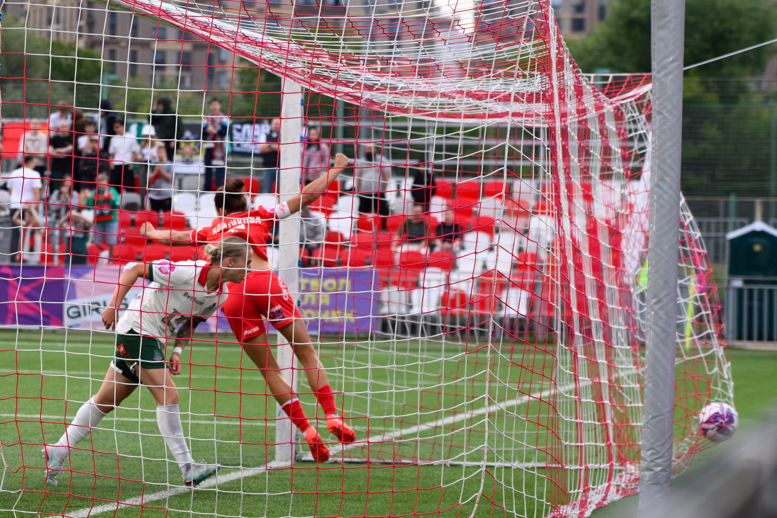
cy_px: 291
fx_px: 3973
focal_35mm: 184
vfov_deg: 7.5
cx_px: 40
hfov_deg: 11.1
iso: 2000
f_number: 4
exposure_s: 1/2000
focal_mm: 95
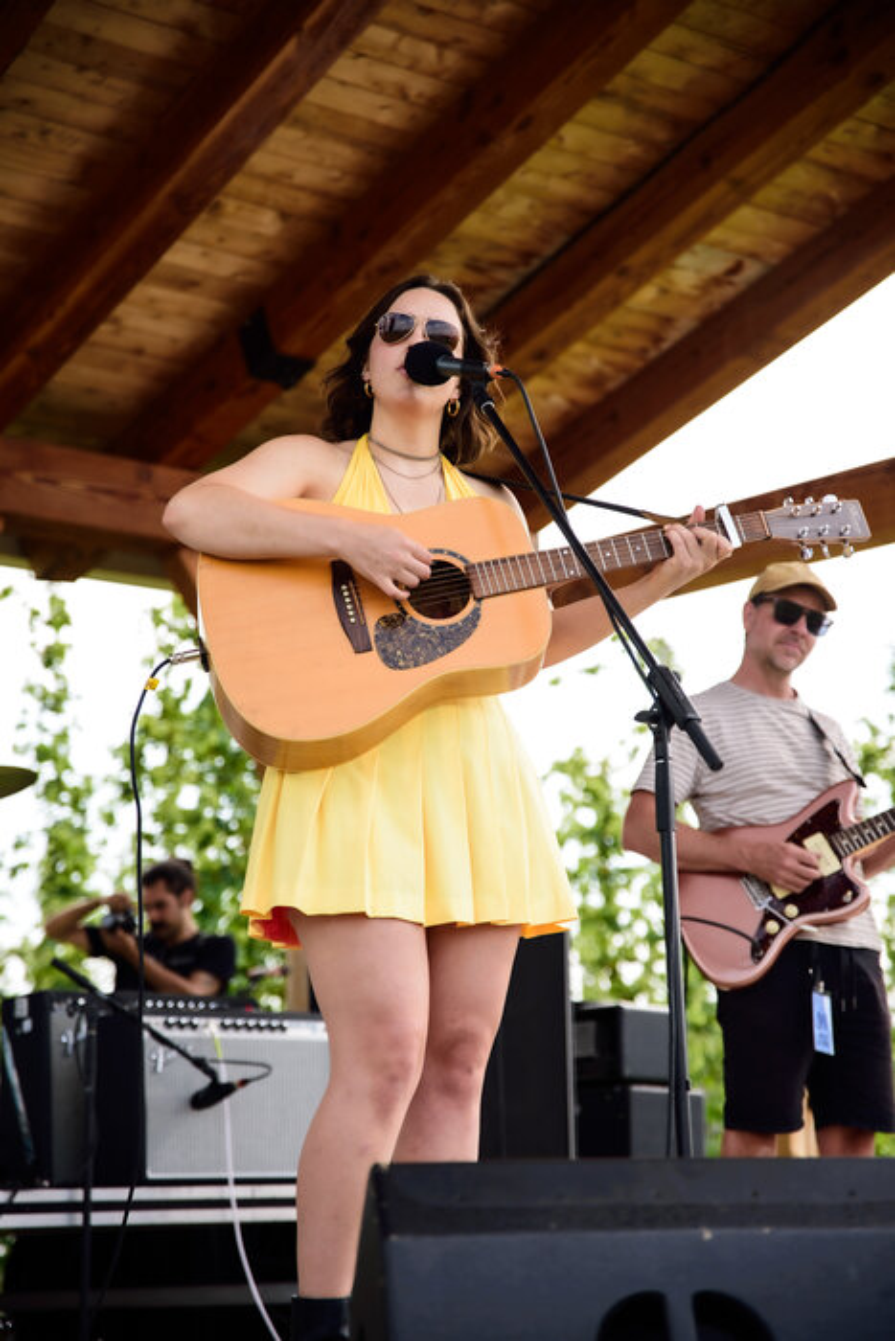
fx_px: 2609
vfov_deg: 28.8
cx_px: 448
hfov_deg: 19.5
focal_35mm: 70
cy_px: 670
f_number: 2.8
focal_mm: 70
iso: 250
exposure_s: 1/1000
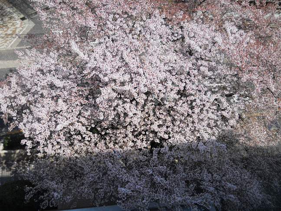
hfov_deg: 45.8
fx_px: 333
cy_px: 106
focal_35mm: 41
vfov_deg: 35.1
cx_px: 140
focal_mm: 6.72
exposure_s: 1/400
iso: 80
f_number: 5.5
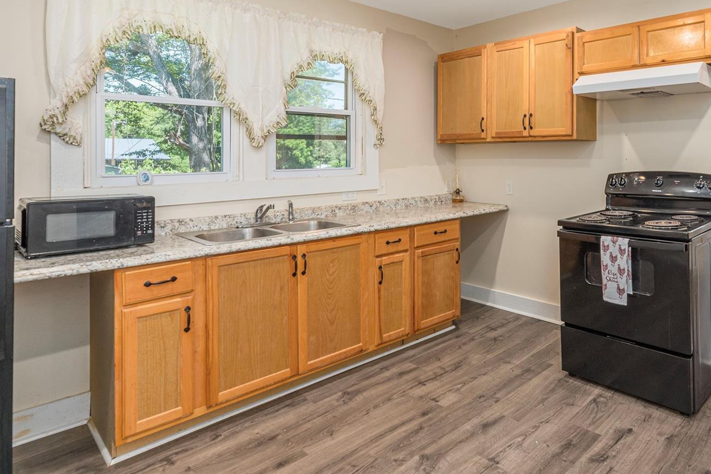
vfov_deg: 56.2
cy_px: 163
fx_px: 435
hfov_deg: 74.1
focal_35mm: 22
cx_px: 515
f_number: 8
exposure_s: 1/100
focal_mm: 14
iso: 320
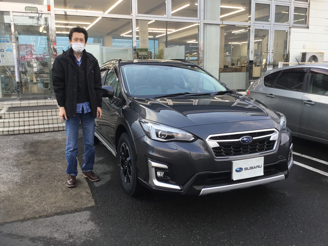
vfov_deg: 45.4
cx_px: 164
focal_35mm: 31
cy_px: 123
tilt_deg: -10.2
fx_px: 294
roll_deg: +1.2
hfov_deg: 58.4
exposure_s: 1/120
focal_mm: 3.3
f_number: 2.4
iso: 50
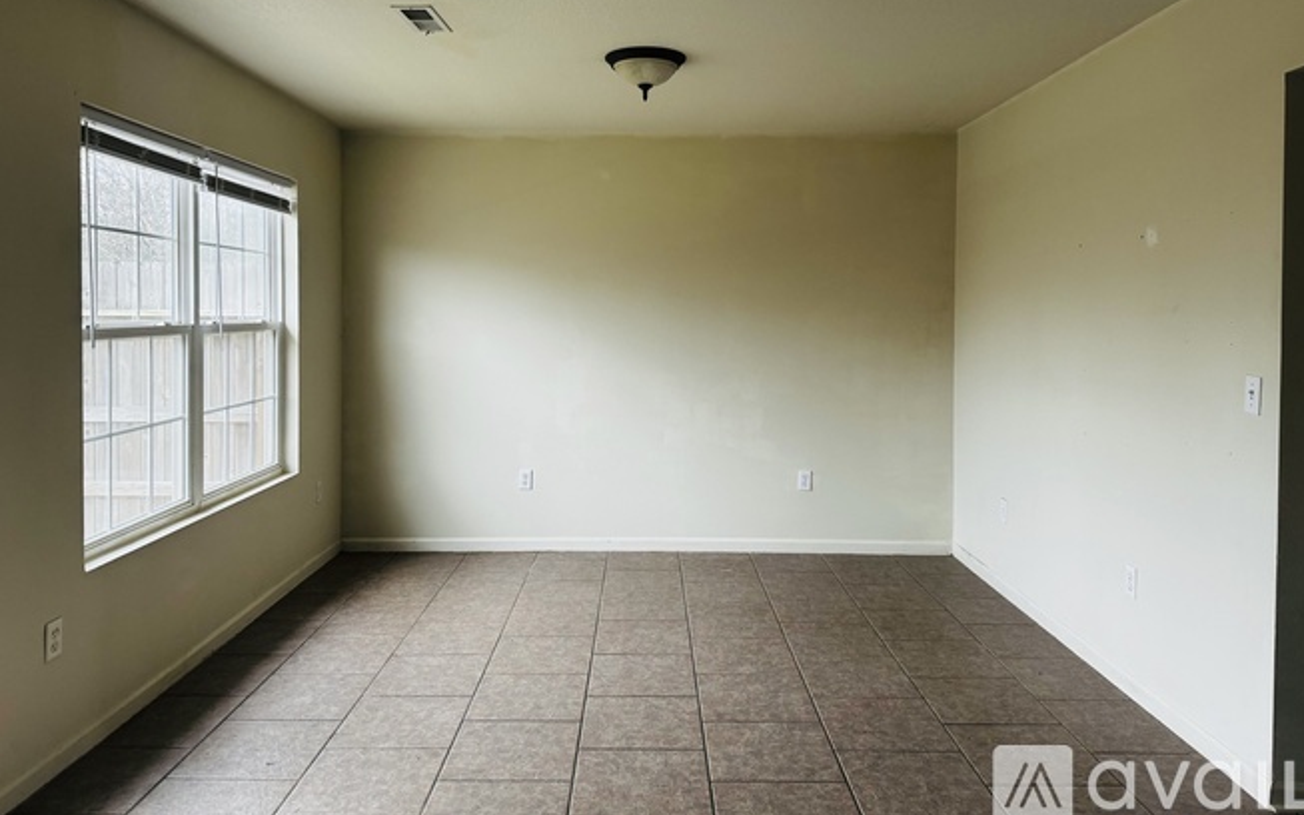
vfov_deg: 47.3
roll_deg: -0.5
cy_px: 326
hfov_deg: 70.4
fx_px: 924
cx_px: 650
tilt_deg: -0.9
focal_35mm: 26
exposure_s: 1/62
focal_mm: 6.86
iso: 200
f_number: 1.78
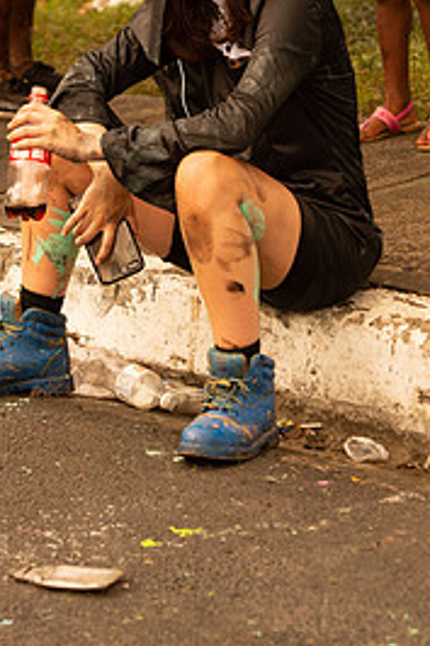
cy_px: 206
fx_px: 2727
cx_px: 200
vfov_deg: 13.5
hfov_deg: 9.0
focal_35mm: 152
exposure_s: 1/160
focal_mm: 90
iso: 140
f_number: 5.6
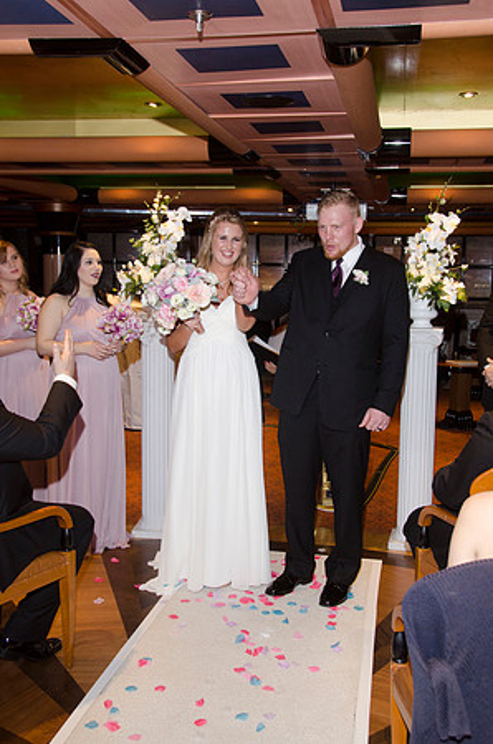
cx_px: 246
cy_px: 372
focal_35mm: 39
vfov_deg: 49.6
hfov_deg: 34.1
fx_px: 805
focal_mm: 26
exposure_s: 1/60
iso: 400
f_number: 5.6
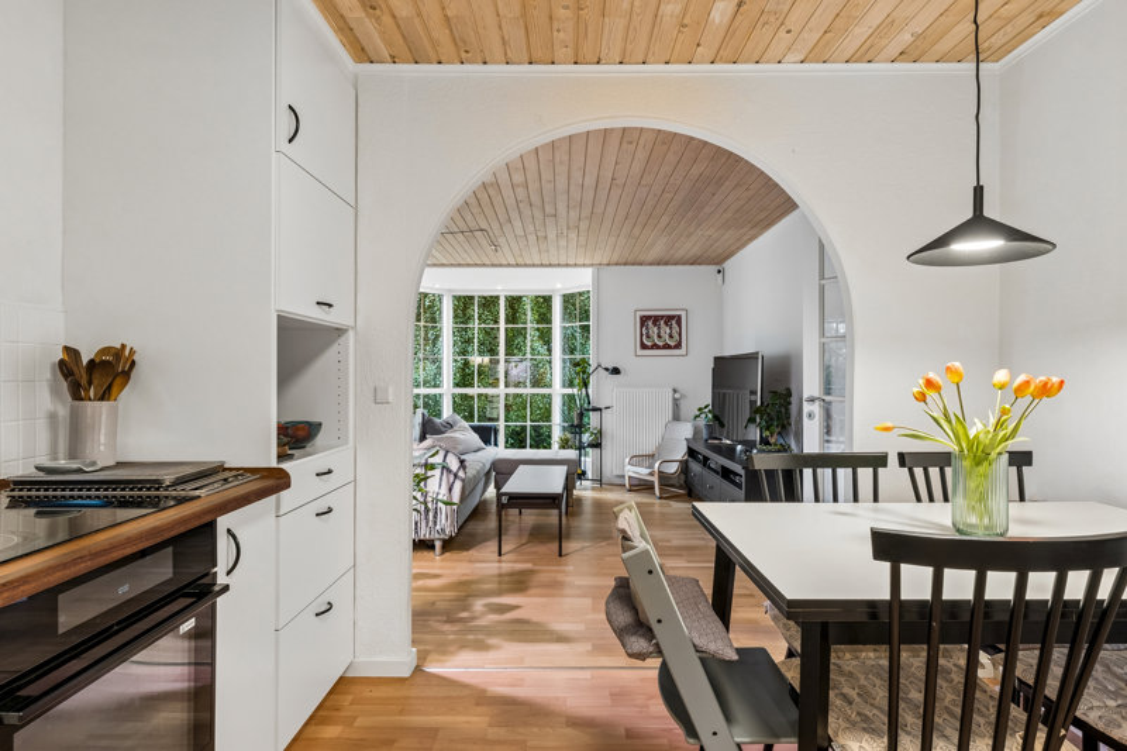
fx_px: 634
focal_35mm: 20
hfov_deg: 83.3
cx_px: 564
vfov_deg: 61.3
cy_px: 376
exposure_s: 1/4
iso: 200
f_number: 8
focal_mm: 13.5
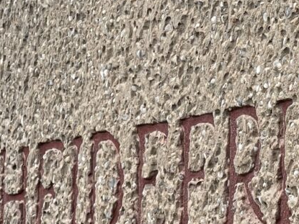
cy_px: 154
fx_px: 2047
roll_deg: -1.0
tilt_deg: +5.1
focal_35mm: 237
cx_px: 355
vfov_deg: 6.3
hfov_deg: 8.3
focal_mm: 7.5
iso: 20
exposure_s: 1/351
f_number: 2.2
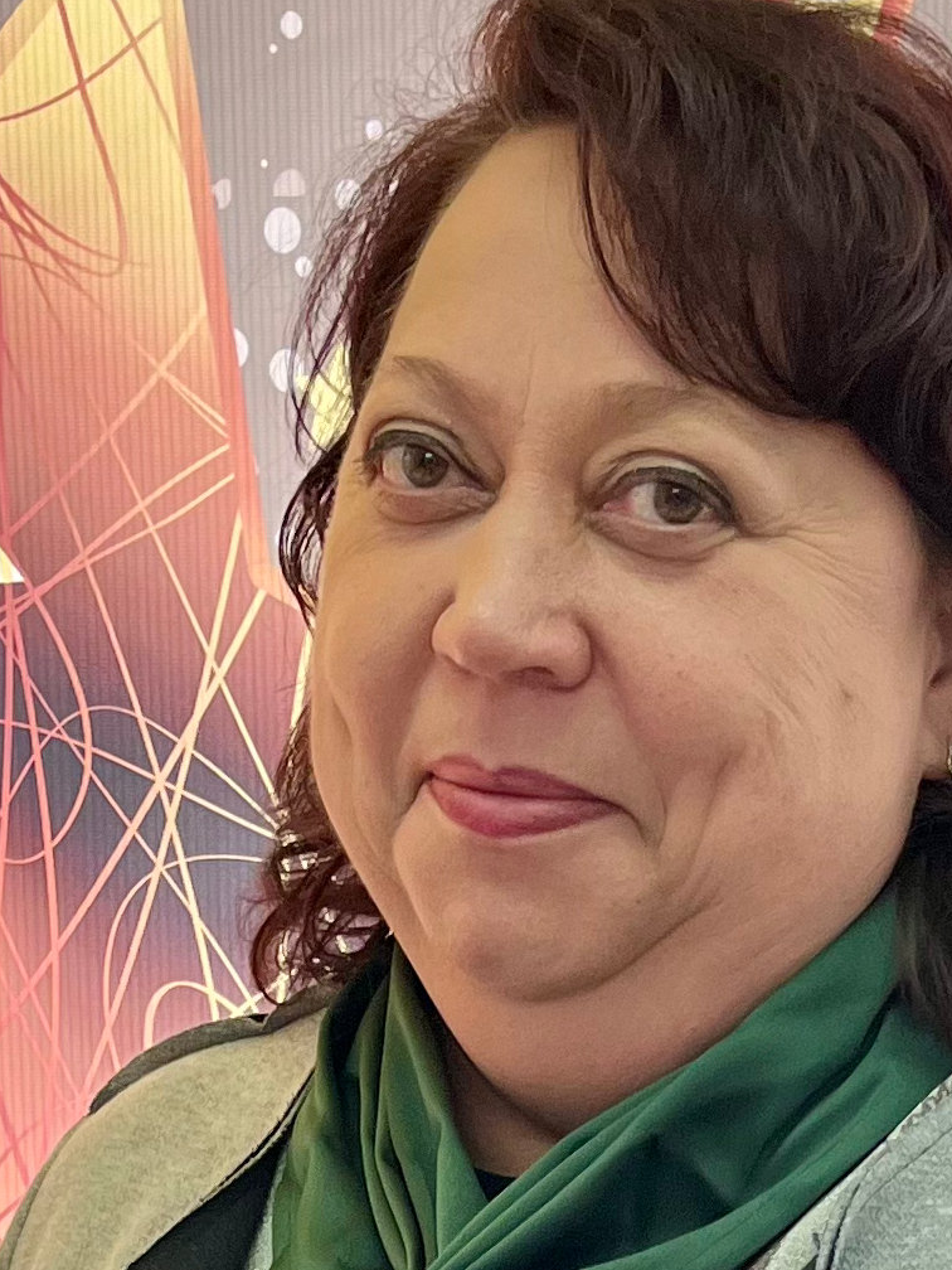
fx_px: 1503
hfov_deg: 35.0
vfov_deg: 44.9
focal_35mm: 41
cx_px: 588
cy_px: 879
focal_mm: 5.1
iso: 64
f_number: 1.6
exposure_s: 1/50
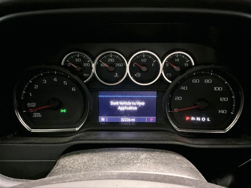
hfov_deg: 61.7
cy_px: 94
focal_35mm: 29
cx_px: 126
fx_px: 210
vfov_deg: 48.2
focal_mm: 3
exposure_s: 1/15
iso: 1000
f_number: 1.8
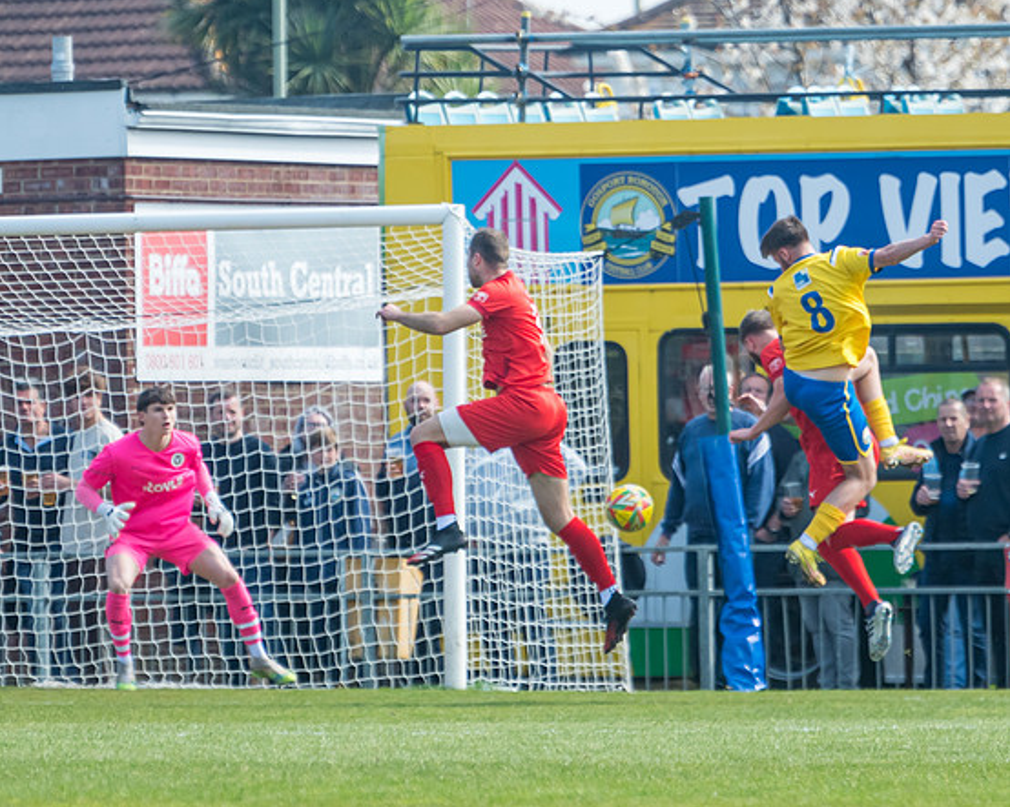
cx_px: 532
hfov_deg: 4.0
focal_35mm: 484
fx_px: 14465
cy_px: 352
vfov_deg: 3.2
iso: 400
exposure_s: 1/2500
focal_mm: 250
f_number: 4
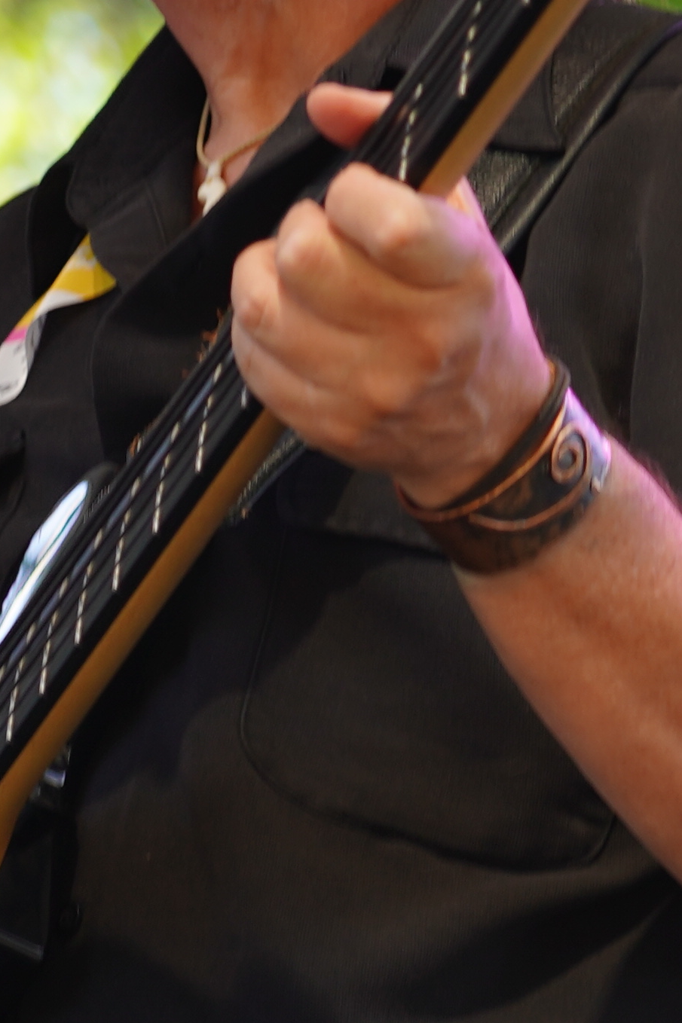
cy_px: 307
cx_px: 384
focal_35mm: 464
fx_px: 13188
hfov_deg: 3.0
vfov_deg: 4.4
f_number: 4
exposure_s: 1/125
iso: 160
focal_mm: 105
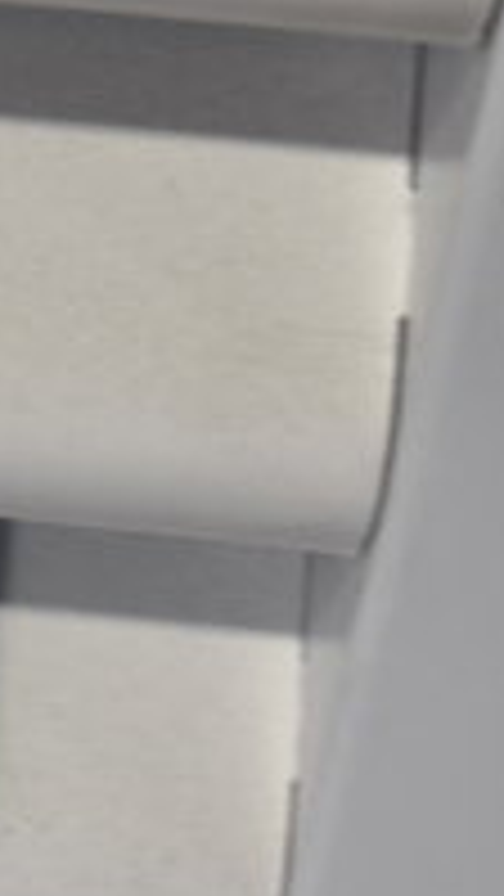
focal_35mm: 266
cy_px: 502
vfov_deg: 8.1
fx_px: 6308
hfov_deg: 4.4
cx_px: -828
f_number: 5.6
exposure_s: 1/100
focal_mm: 55
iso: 560
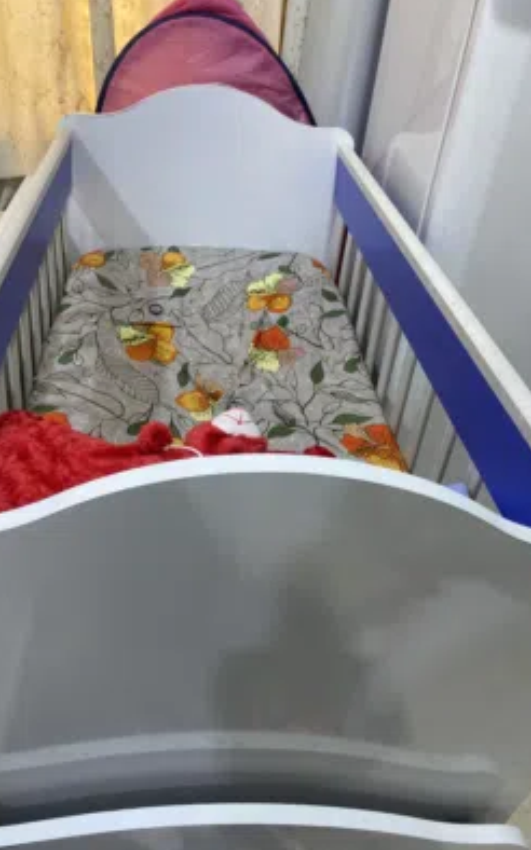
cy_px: 425
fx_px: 649
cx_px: 222
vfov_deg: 66.5
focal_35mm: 28
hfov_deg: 44.4
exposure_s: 1/100
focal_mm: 4.25
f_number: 1.8
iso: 125
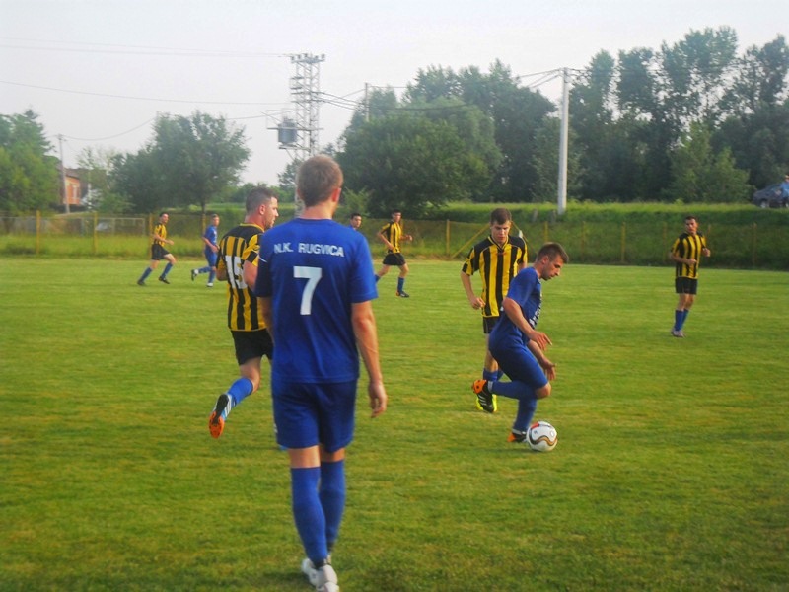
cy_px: 296
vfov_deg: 19.9
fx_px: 1687
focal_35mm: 74
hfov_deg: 26.3
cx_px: 394
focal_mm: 13.2
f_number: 3.9
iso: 100
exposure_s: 1/250
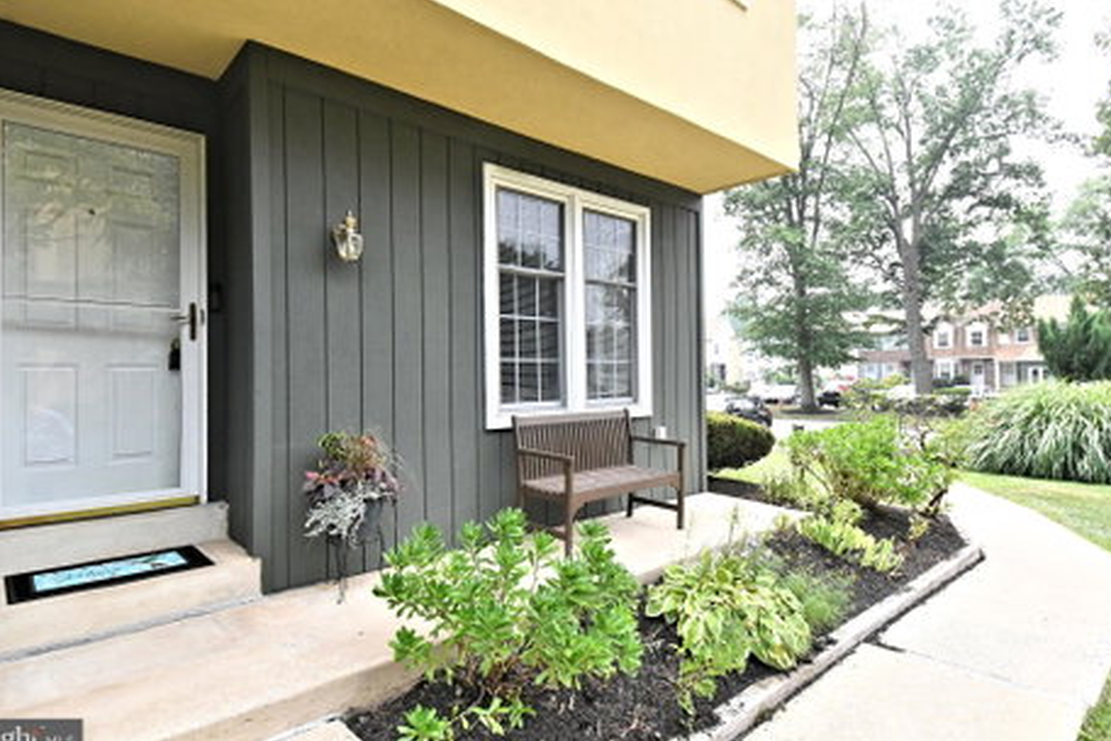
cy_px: 370
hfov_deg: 84.0
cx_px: 541
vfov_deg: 61.9
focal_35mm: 20
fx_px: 617
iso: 3200
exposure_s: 1/2000
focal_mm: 13
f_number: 8
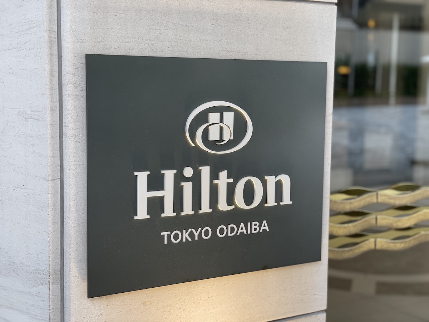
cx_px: 214
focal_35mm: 52
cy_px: 161
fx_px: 644
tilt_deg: -7.6
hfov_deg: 36.8
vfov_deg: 28.0
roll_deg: -0.9
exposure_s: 1/122
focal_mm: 6
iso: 32
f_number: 2
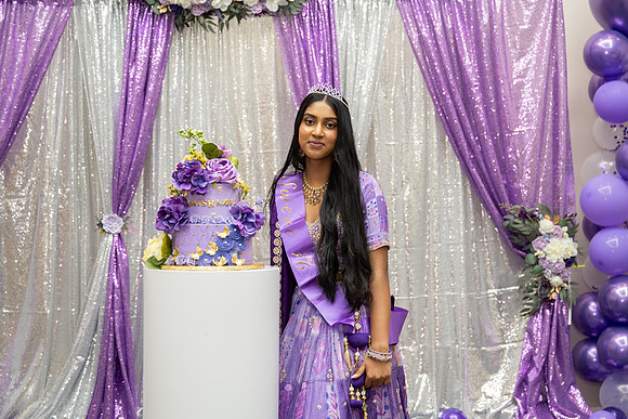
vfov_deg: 24.5
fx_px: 964
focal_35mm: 55
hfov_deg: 36.1
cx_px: 314
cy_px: 210
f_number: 3.5
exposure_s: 1/160
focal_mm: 55
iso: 1000
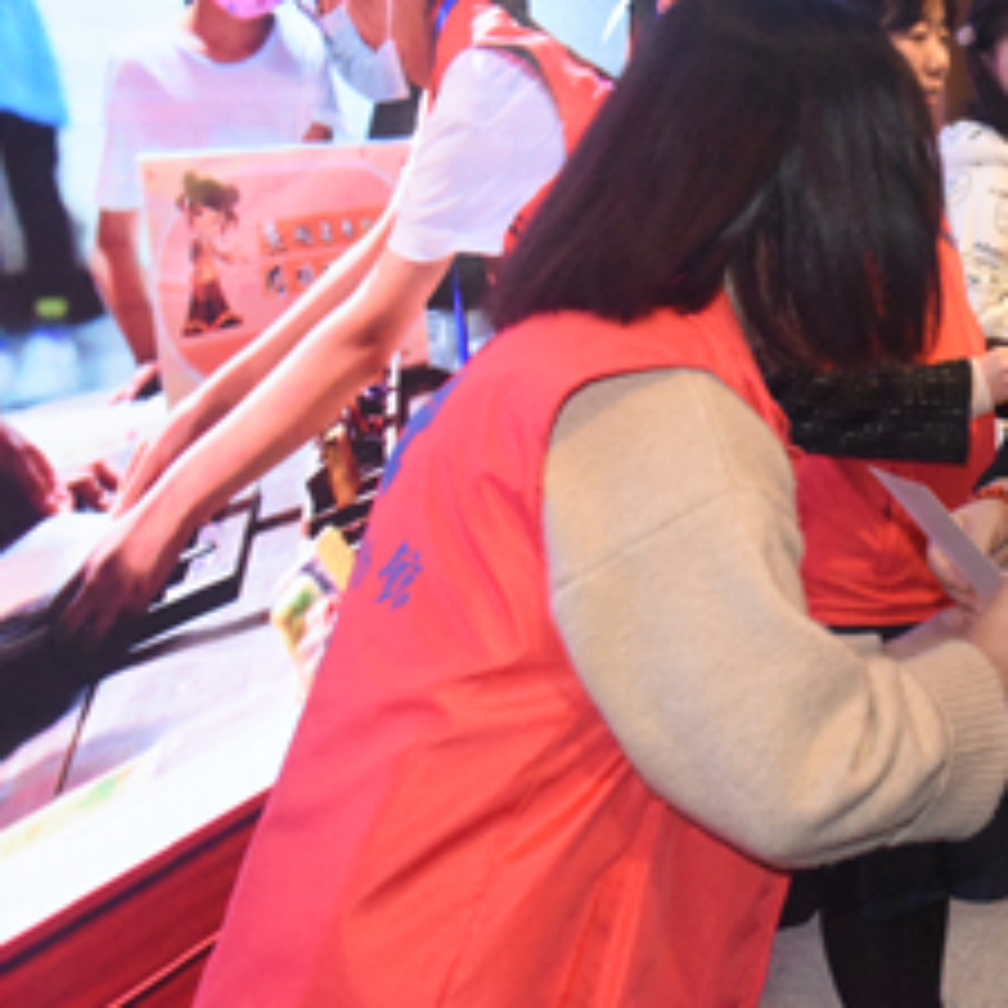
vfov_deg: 29.8
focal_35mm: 57
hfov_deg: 28.2
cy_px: 313
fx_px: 1878
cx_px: 1012
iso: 12800
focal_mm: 30
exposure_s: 1/60
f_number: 22
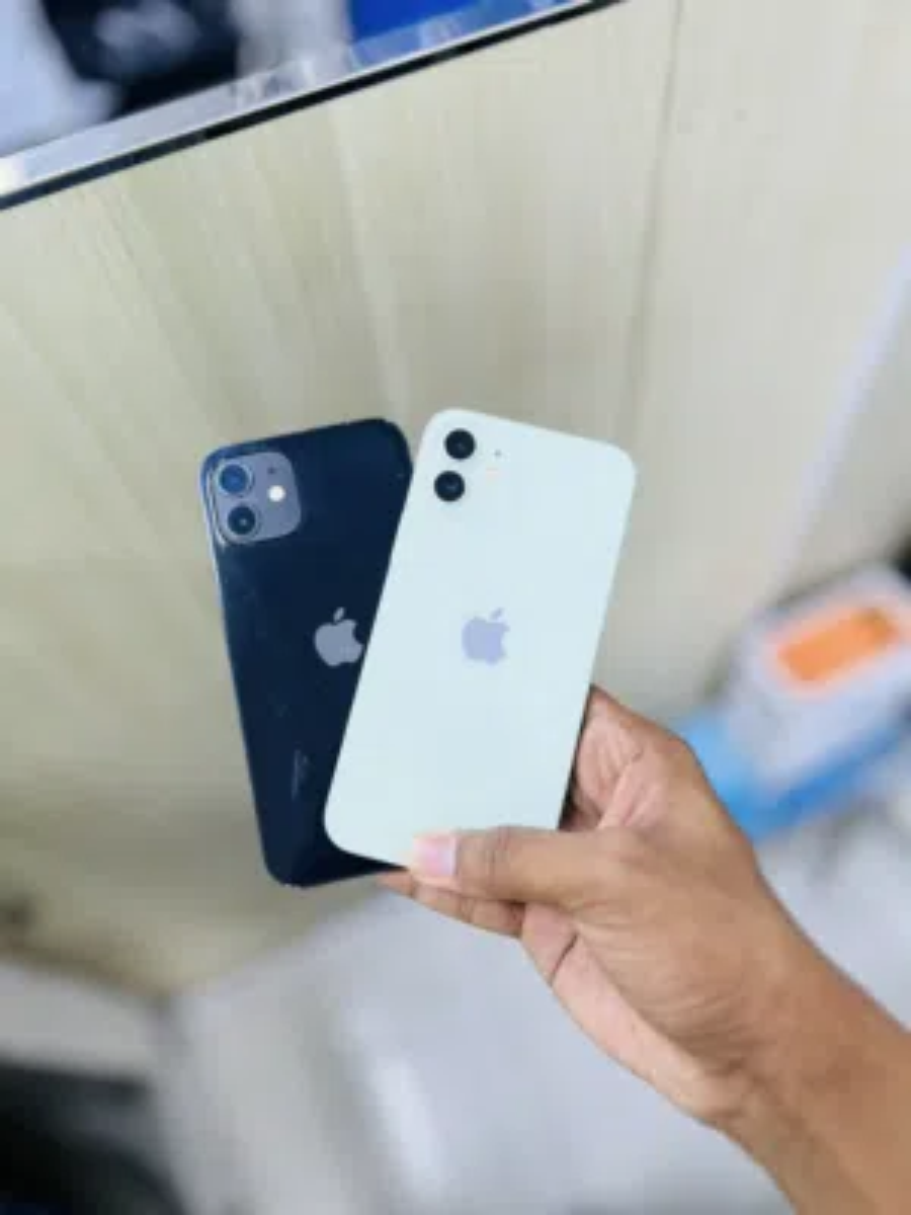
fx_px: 912
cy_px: 608
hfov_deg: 53.1
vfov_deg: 67.3
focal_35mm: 26
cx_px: 456
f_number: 1.5
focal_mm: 5.7
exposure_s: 1/104
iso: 32
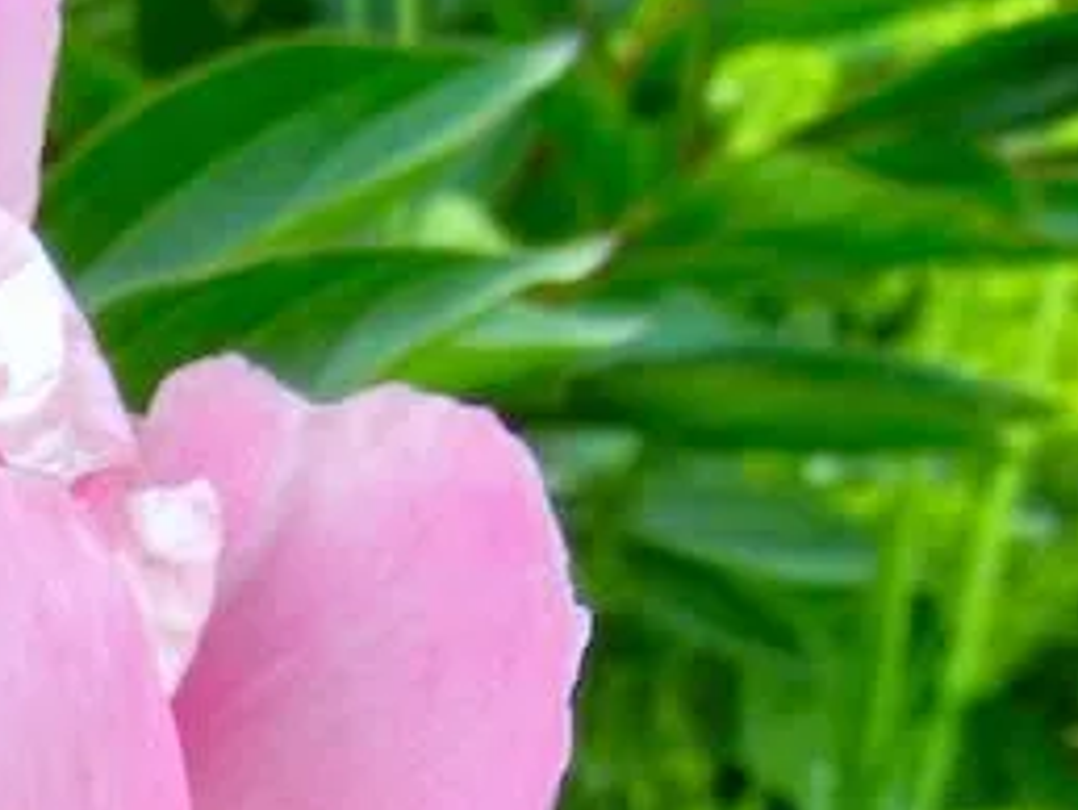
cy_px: 1115
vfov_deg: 12.0
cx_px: -460
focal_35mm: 119
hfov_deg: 15.5
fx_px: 3709
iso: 160
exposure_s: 1/529
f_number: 3.5
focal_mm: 5.4
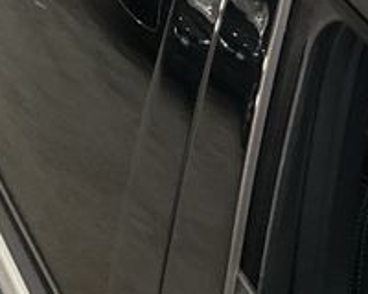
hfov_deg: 15.0
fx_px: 1231
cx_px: 640
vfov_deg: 12.5
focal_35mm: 113
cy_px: -233
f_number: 1.8
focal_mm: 3
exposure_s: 1/50
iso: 64
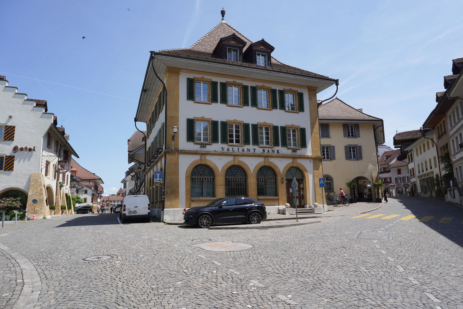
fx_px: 309
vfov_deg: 53.1
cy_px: 154
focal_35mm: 24
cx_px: 232
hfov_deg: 73.7
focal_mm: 24
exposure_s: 1/100
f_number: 14
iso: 100
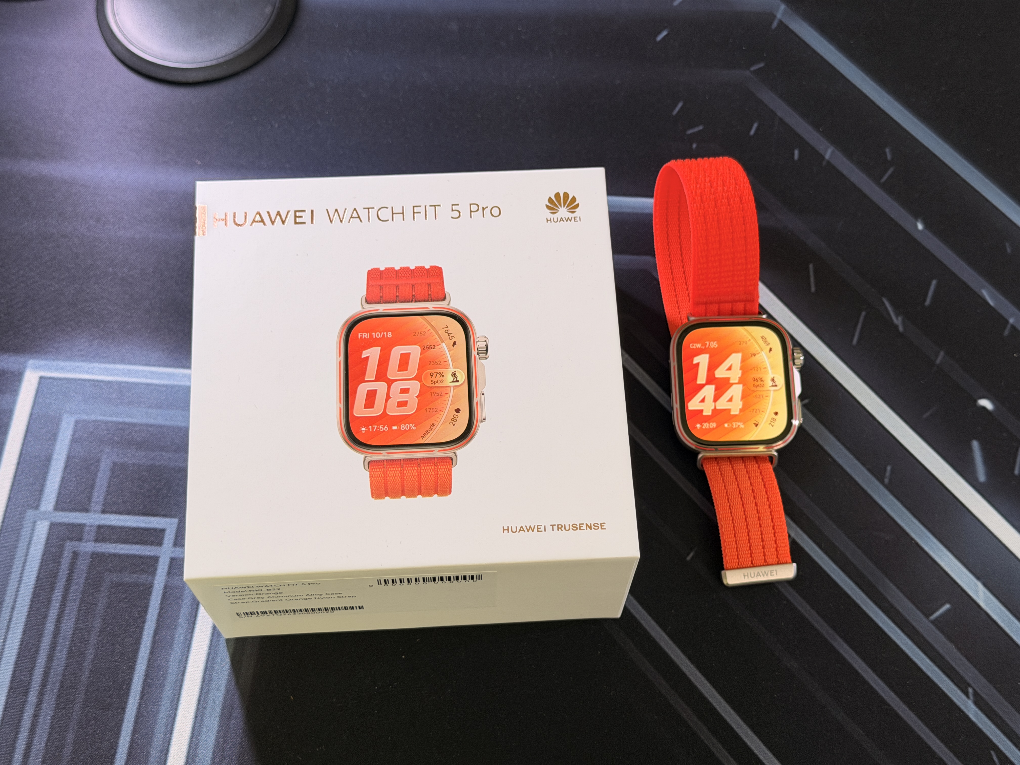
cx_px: 510
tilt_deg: -65.7
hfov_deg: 39.7
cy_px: 382
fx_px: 1414
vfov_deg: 30.3
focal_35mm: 48
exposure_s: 1/74
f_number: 1.78
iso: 100
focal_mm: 6.76
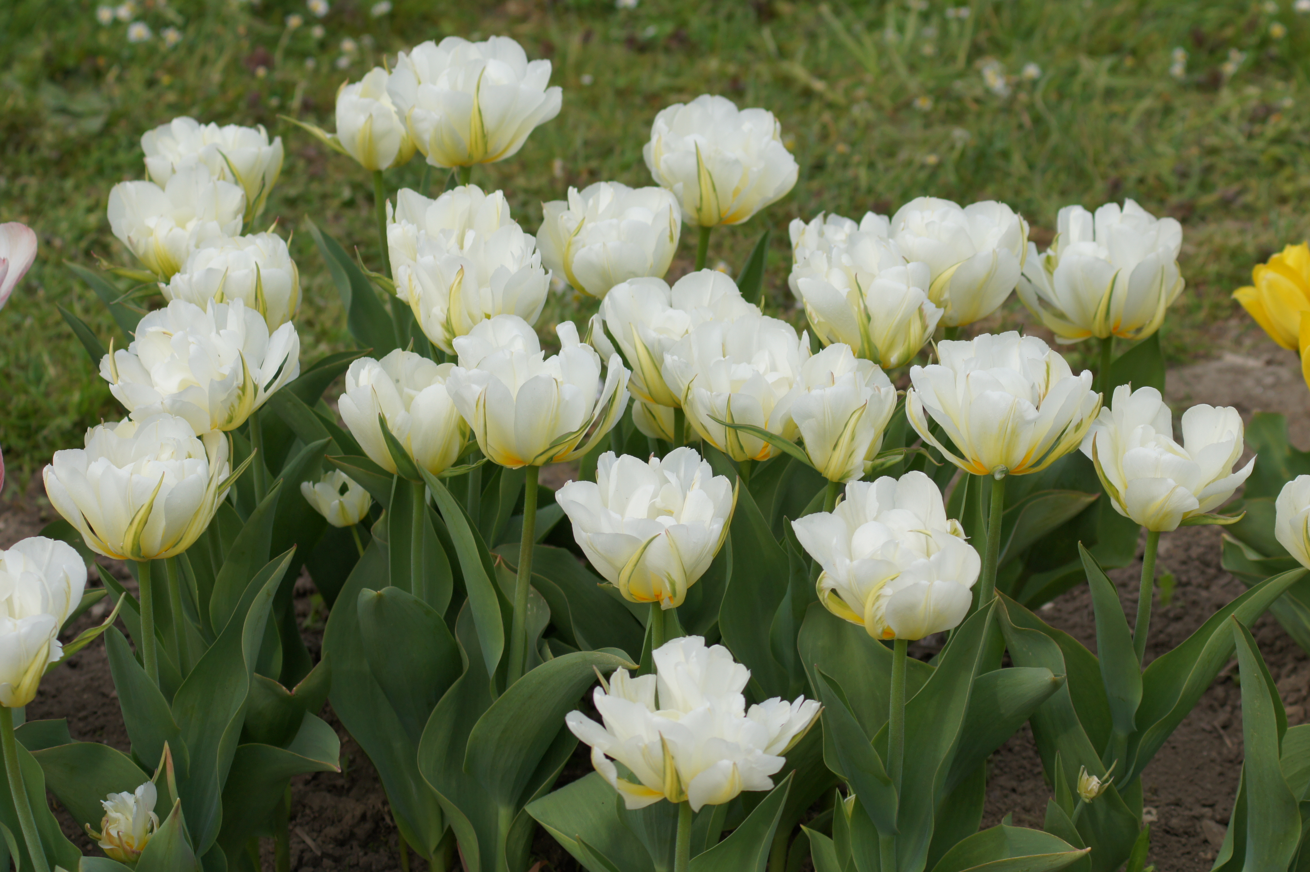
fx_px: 4091
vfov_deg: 12.2
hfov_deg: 18.2
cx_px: 655
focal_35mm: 112
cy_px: 436
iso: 200
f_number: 5.6
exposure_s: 1/640
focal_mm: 75
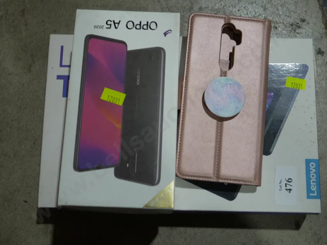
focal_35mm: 48
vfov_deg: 30.3
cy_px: 122
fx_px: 453
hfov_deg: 39.7
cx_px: 164
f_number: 5.2
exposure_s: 1/80
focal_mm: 24
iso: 200
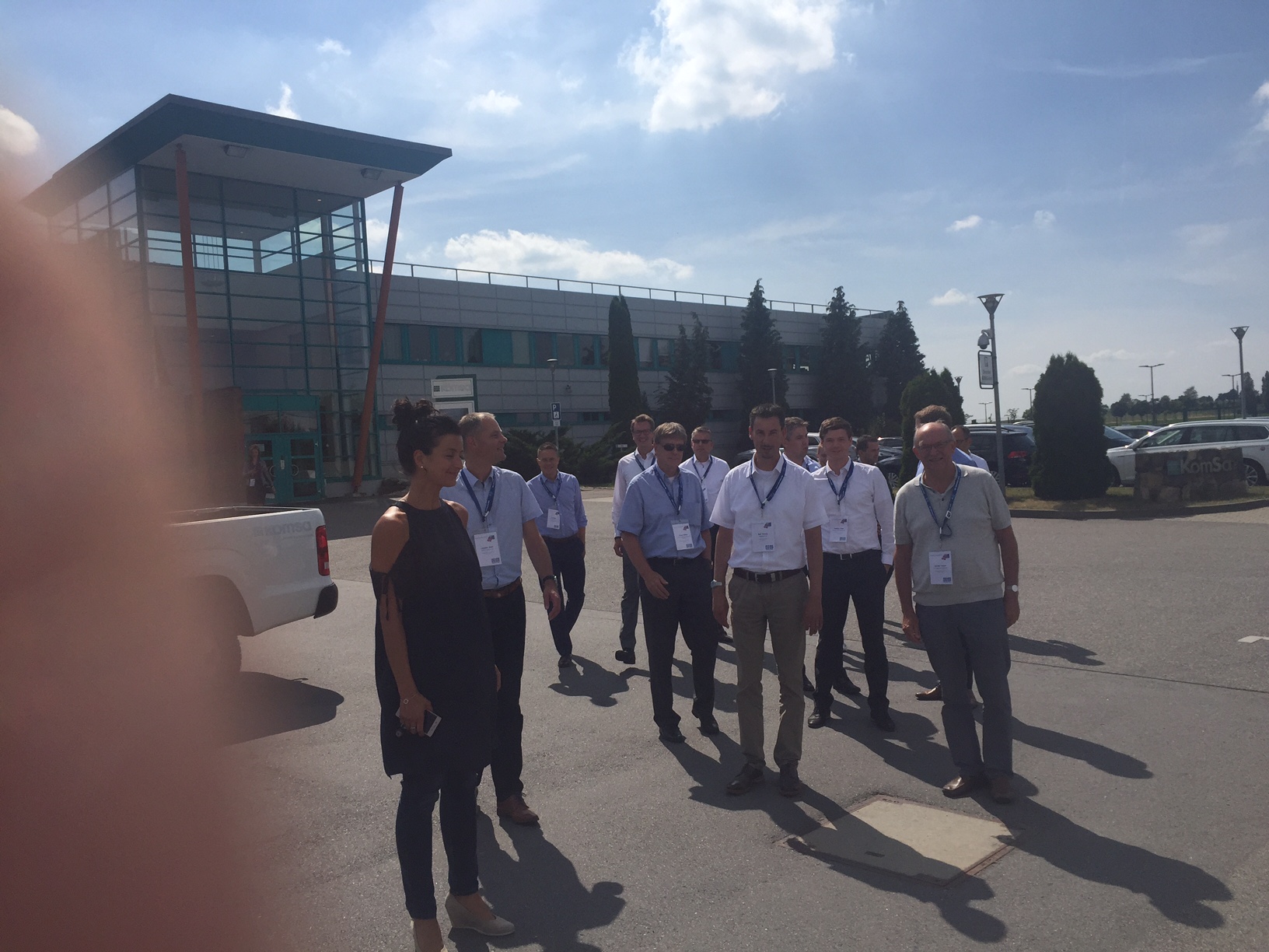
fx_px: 1063
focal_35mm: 29
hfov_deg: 61.7
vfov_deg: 48.2
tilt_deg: -3.1
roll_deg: +2.6
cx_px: 634
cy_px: 476
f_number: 2.2
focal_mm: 4.15
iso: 32
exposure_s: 1/5650
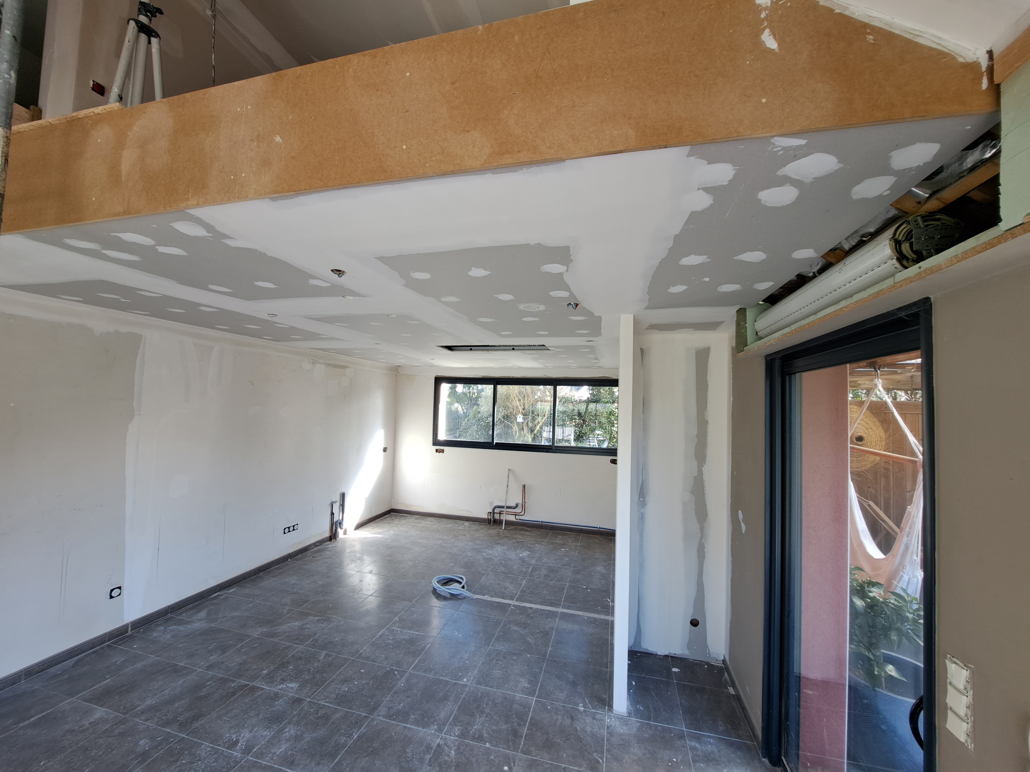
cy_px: 386
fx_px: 387
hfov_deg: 106.2
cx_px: 515
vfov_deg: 89.9
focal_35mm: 13
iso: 64
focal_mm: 1.74
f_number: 2.2
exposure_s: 1/50
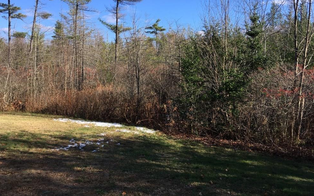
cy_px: 87
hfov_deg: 59.7
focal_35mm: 32
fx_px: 274
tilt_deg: -3.9
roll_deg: -0.9
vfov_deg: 39.4
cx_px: 155
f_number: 2.2
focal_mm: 4.15
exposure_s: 1/739
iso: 25
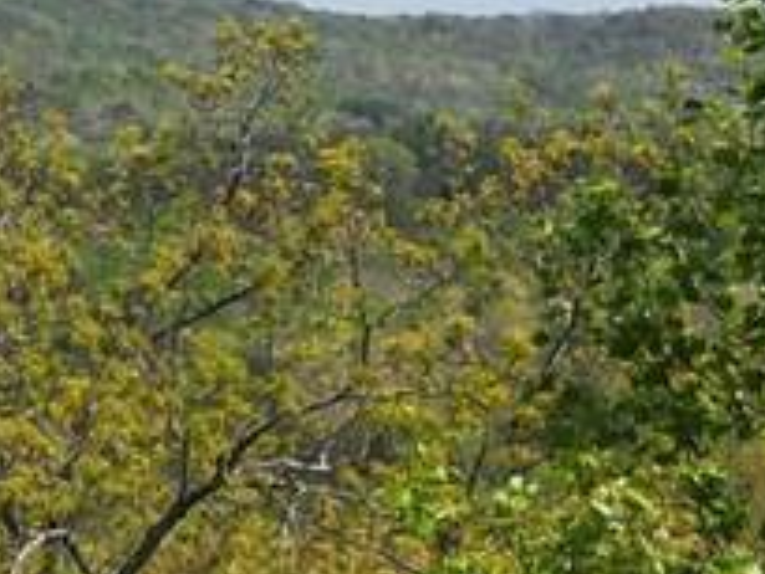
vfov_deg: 9.9
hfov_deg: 11.6
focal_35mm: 150
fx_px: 3317
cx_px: -858
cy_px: 227
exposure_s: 1/2500
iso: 100
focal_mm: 6.72
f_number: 1.7
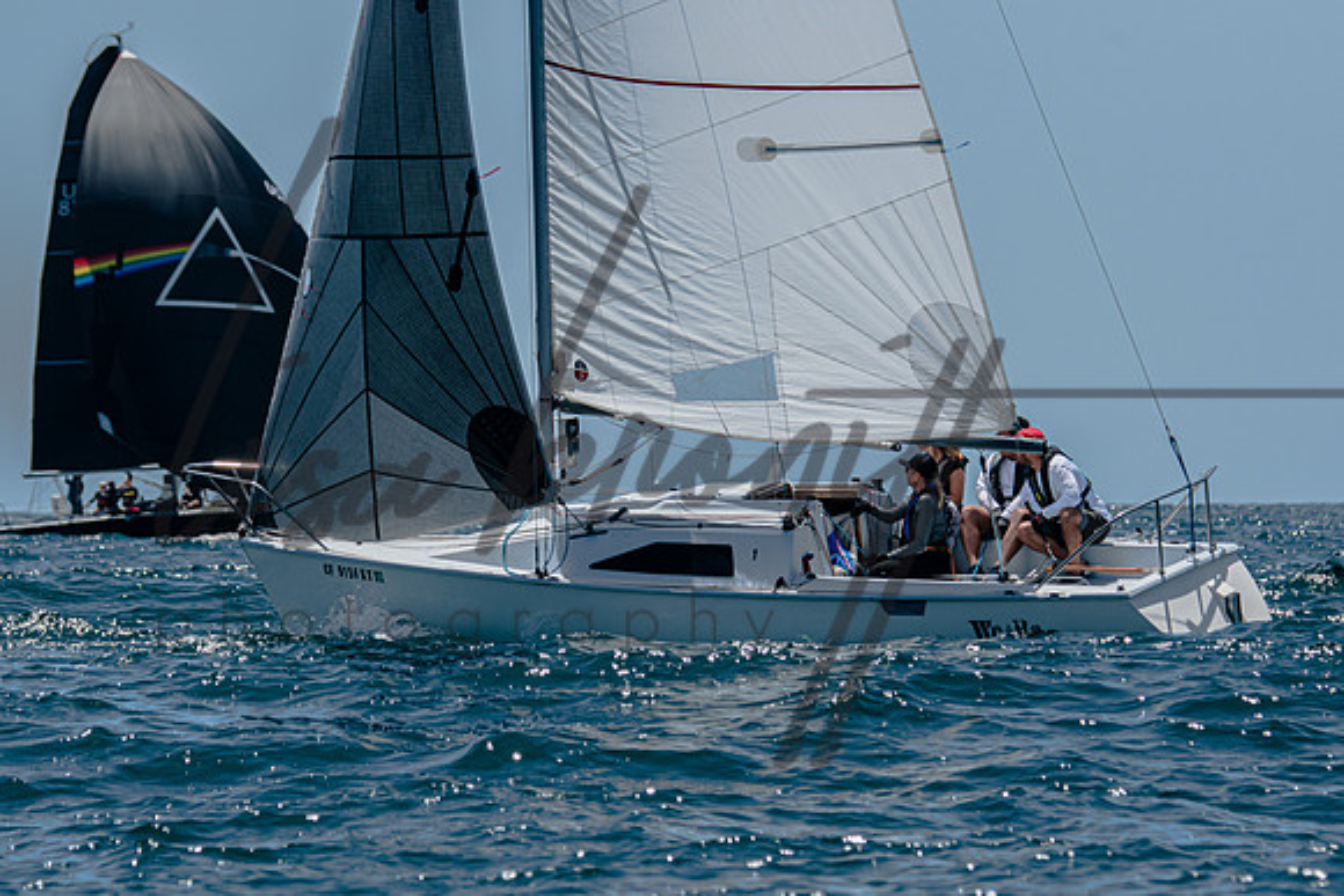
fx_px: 14339
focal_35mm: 384
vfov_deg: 3.6
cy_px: 480
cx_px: 754
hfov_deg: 5.4
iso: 200
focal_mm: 220
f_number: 5.3
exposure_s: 1/2000
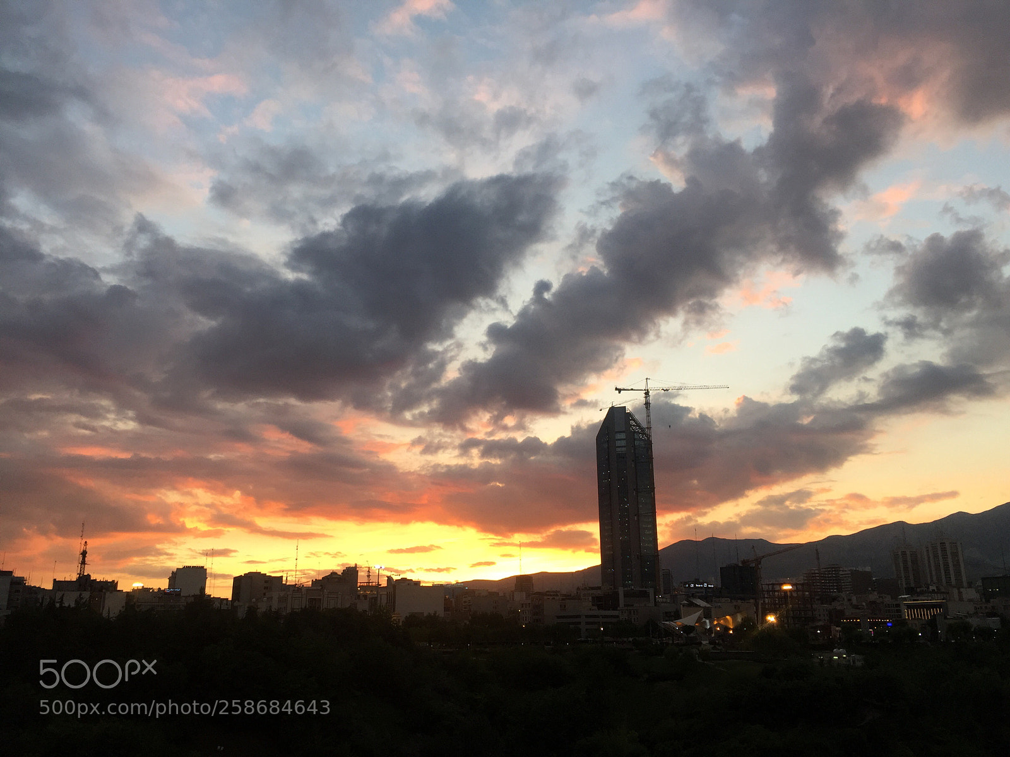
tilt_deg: +16.3
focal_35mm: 29
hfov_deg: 61.7
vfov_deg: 48.2
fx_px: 846
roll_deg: +0.4
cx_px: 505
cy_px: 378
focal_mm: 4.15
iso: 40
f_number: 2.2
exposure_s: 1/100
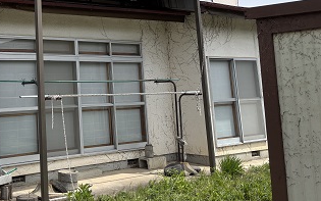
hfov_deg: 37.6
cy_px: 22
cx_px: 32
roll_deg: +2.3
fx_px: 437
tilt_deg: +7.0
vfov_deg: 25.1
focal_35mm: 50
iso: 50
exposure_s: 1/3021
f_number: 1.6
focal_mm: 5.96
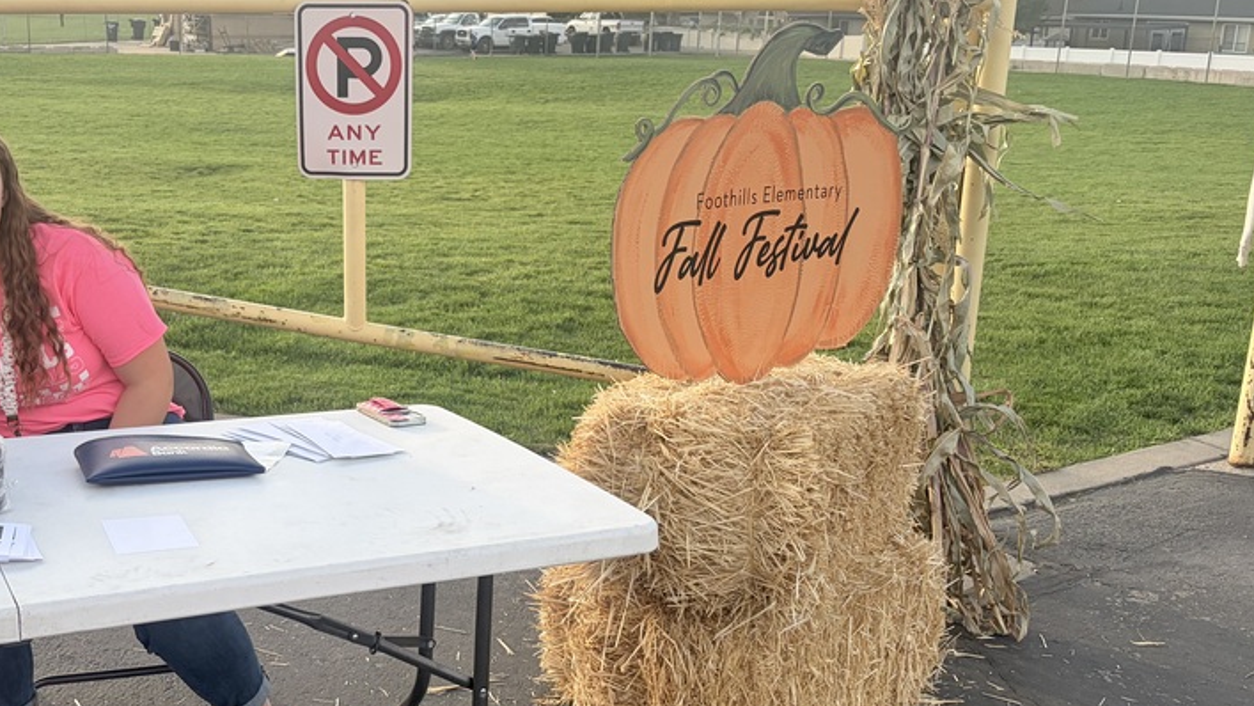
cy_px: 364
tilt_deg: -15.6
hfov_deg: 48.3
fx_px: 1364
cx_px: 387
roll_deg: +0.8
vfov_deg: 29.0
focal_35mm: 41
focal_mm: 5.96
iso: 64
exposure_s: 1/680
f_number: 1.6
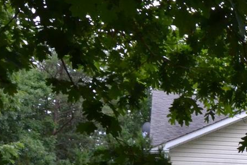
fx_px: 652
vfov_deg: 14.1
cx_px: 455
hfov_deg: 17.2
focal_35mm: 95
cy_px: 175
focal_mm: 14
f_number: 8
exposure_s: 1/60
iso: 1600
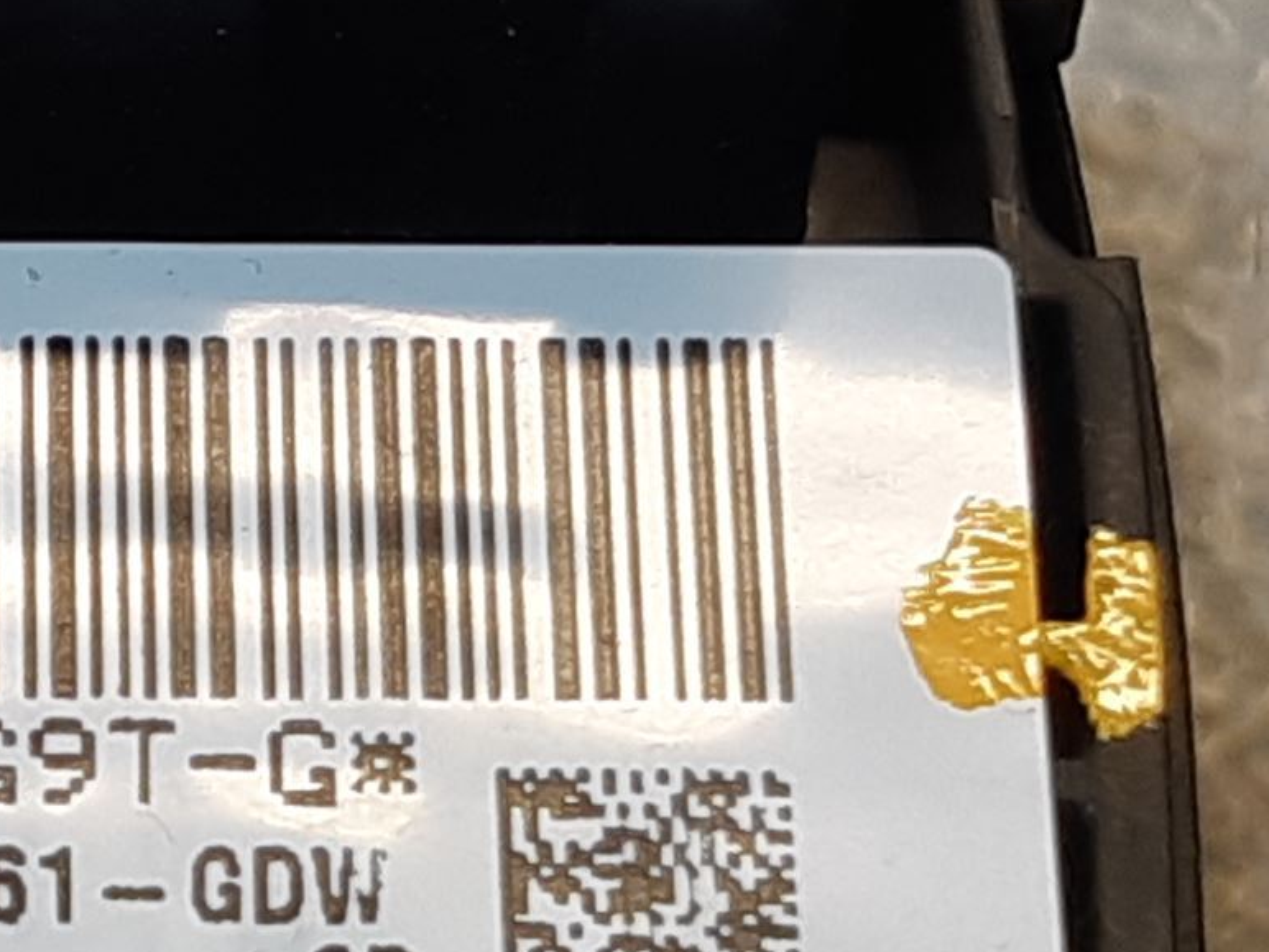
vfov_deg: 20.7
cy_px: 937
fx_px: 2529
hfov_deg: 26.9
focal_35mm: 69
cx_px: 59
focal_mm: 3.93
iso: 40
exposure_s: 1/100
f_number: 1.7
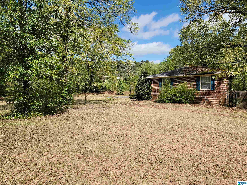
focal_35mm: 24
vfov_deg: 56.8
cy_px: 92
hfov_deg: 71.6
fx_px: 171
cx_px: 124
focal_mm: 6.7
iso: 16
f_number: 1.8
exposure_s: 1/939
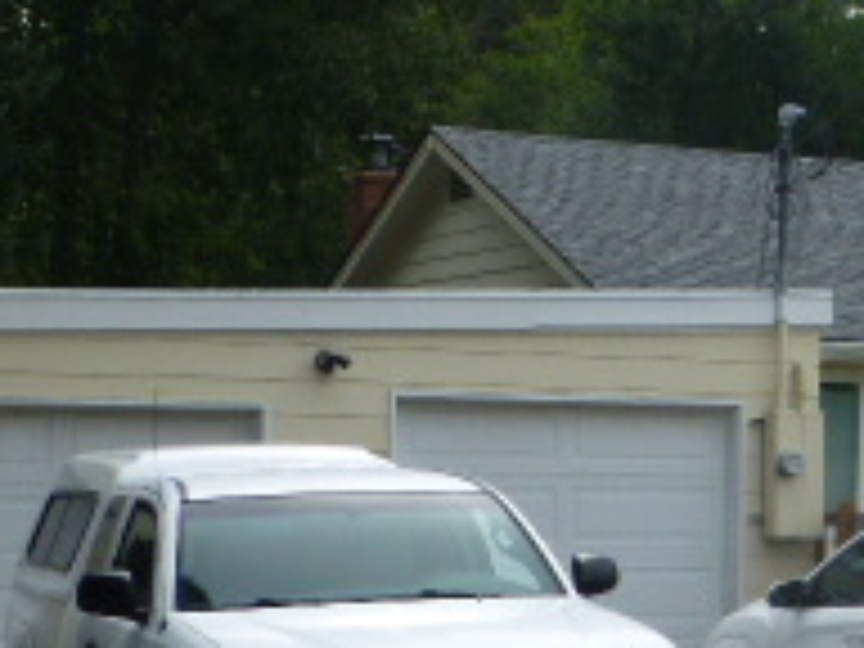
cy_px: 441
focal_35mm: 100
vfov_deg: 14.8
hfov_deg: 19.4
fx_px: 2496
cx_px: 698
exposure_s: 1/640
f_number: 4
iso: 100
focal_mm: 5.4
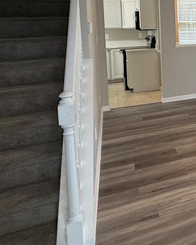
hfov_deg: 27.4
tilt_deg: -3.7
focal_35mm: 41
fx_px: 297
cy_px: 39
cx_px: 281
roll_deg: +0.9
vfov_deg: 42.2
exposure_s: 1/120
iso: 250
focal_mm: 2.22
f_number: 2.2
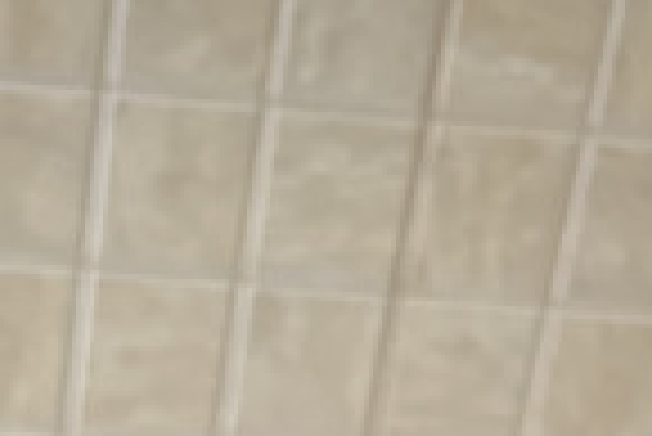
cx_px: -133
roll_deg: -4.6
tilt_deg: -22.3
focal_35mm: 93
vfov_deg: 12.4
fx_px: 1686
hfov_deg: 20.5
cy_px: 962
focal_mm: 5.7
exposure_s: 1/30
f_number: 1.5
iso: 1000
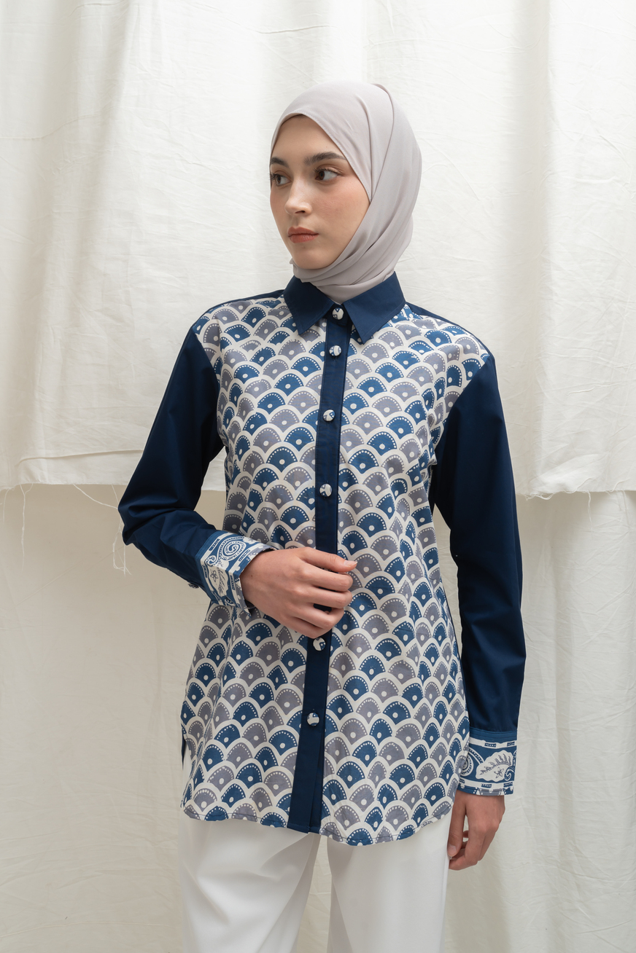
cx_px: 327
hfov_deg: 41.1
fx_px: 848
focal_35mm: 32
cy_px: 470
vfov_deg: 58.7
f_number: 11
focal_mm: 31
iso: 100
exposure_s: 1/160
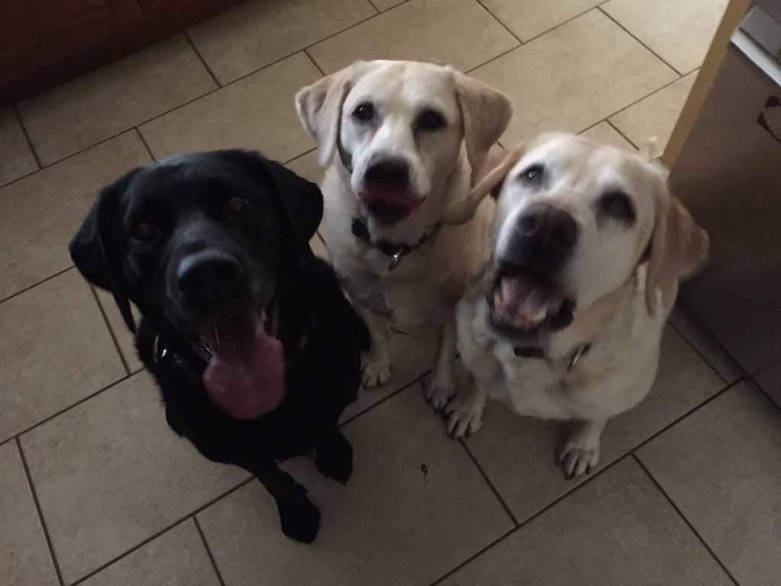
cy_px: 293
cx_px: 390
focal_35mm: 29
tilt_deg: -62.5
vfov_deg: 48.2
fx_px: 654
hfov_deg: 61.7
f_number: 2.2
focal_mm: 4.15
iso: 500
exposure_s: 1/15
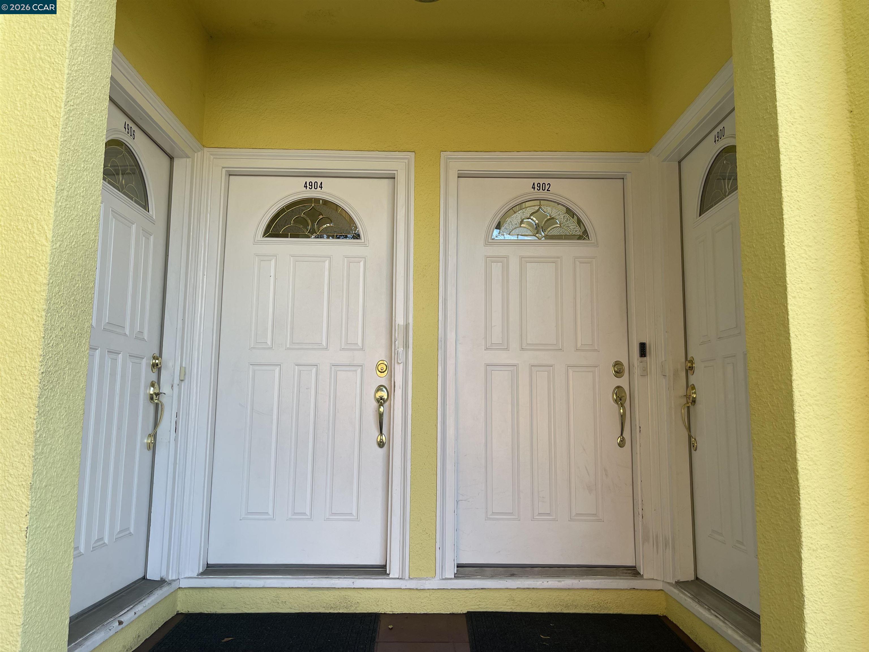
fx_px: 628
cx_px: 434
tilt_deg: +7.1
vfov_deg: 54.9
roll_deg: -1.0
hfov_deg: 69.4
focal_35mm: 25
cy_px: 326
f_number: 1.6
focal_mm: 5.1
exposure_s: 1/384
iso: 32
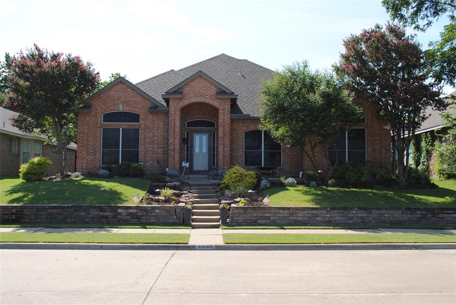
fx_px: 456
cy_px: 152
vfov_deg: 37.0
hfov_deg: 53.1
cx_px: 228
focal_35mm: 36
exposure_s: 1/200
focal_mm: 24
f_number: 8
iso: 100
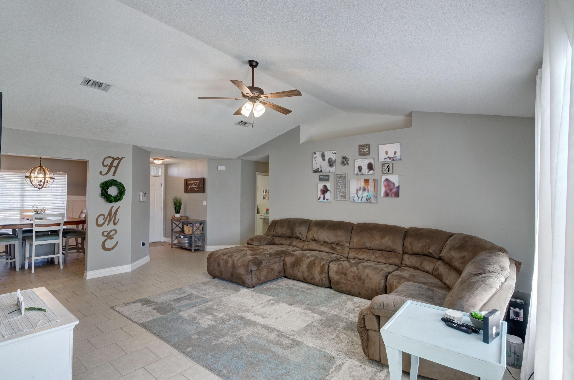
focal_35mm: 16
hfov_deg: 95.1
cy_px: 190
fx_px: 262
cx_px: 287
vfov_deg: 71.8
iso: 400
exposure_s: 1/60
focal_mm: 11
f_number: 9
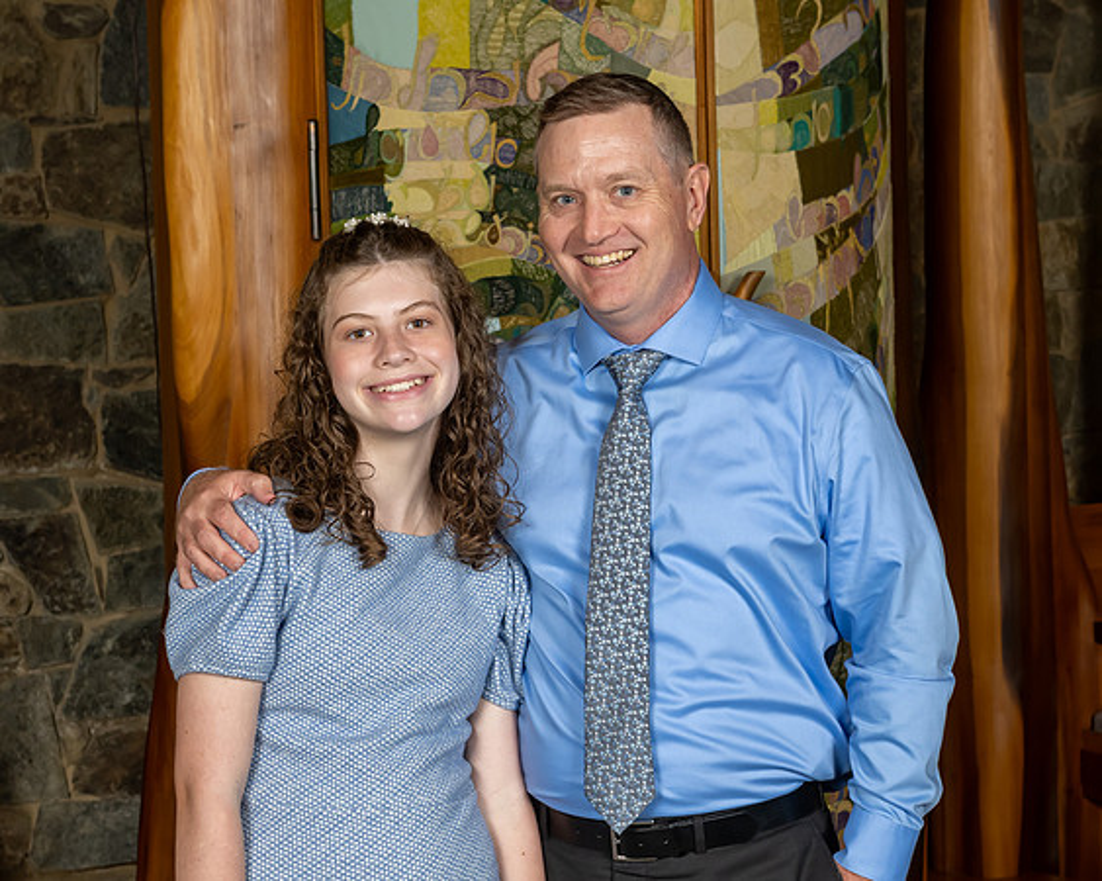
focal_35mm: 90
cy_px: 421
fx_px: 2944
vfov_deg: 17.0
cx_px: 551
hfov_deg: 21.2
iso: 640
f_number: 7.1
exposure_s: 1/200
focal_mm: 50
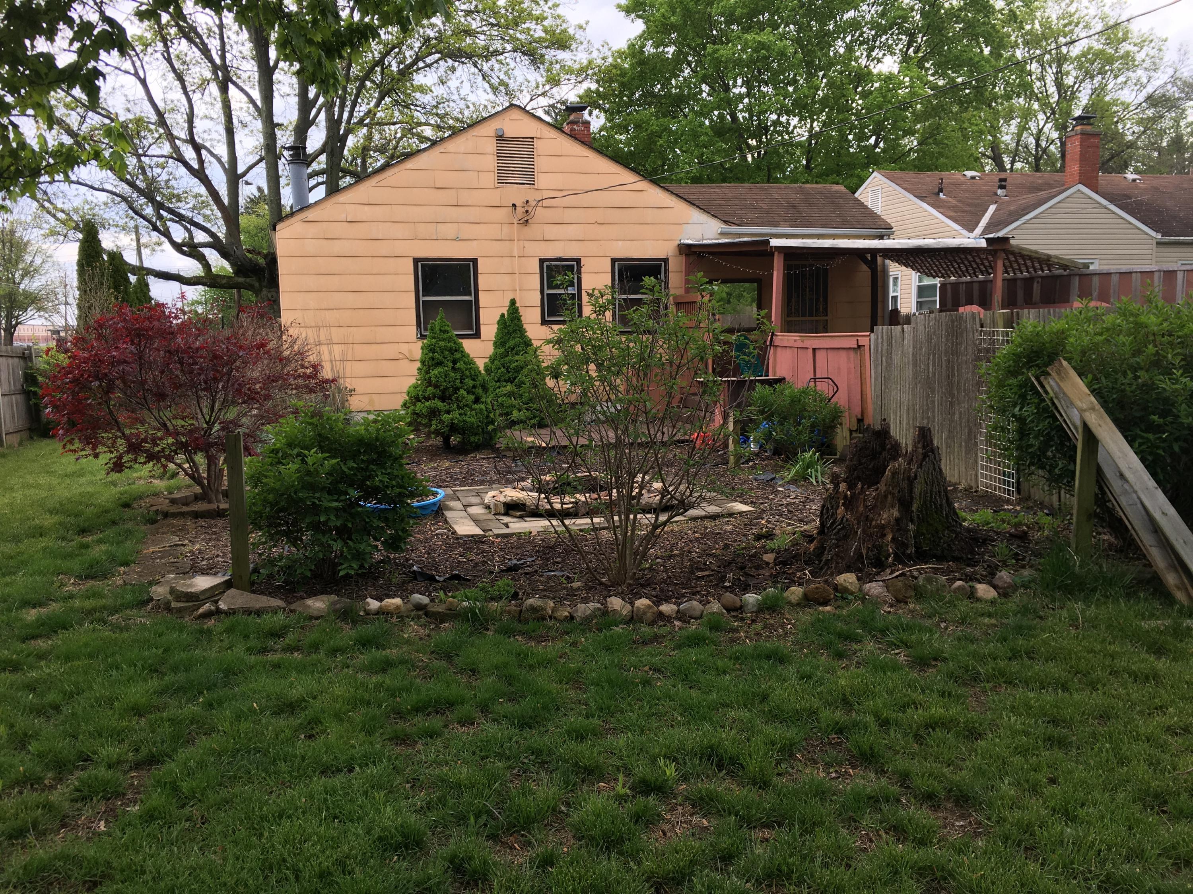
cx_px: 596
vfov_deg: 48.2
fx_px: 999
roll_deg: +0.4
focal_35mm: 29
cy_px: 447
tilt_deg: -5.1
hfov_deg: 61.7
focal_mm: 4.15
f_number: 2.2
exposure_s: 1/320
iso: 25
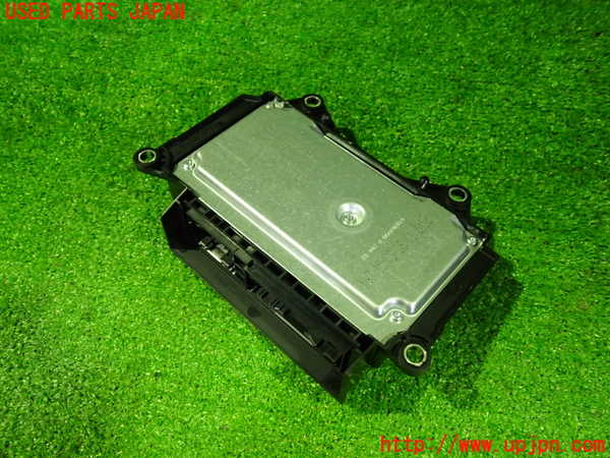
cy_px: 229
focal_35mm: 30
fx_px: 529
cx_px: 305
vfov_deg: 46.8
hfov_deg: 60.0
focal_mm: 5.4
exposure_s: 1/25
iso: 800
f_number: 2.3
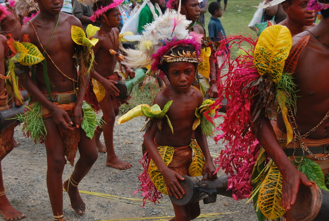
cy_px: 110
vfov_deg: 22.7
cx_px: 164
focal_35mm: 60
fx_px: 549
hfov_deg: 33.4
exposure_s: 1/200
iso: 100
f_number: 7.1
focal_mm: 40
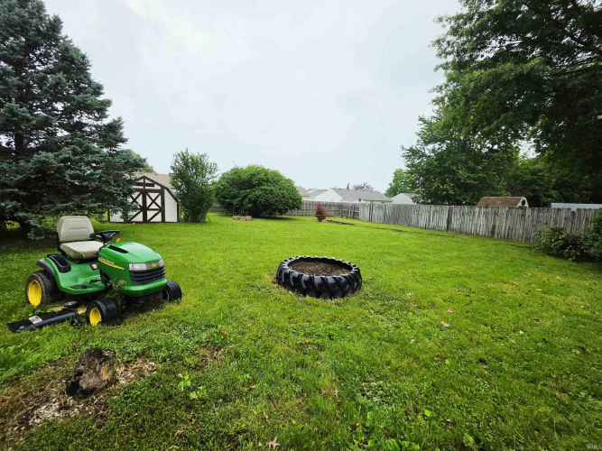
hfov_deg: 106.2
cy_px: 226
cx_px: 301
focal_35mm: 13
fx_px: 226
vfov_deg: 89.9
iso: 32
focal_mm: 2.2
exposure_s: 1/603
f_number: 1.9
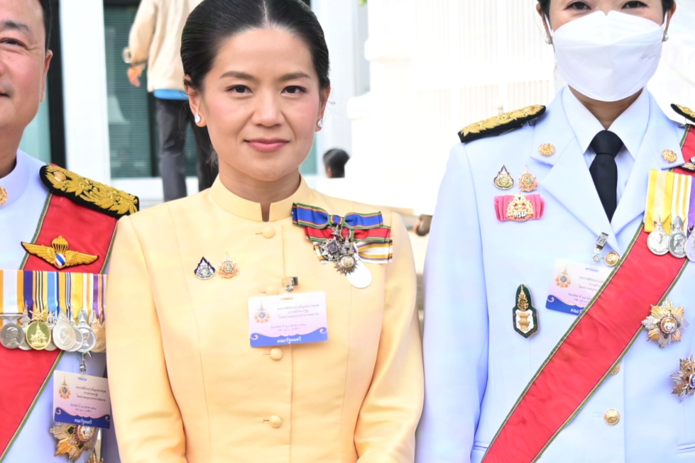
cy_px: 563
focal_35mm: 134
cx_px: 823
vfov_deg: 10.1
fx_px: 2587
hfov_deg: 14.8
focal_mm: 34
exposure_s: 1/160
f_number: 5
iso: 100
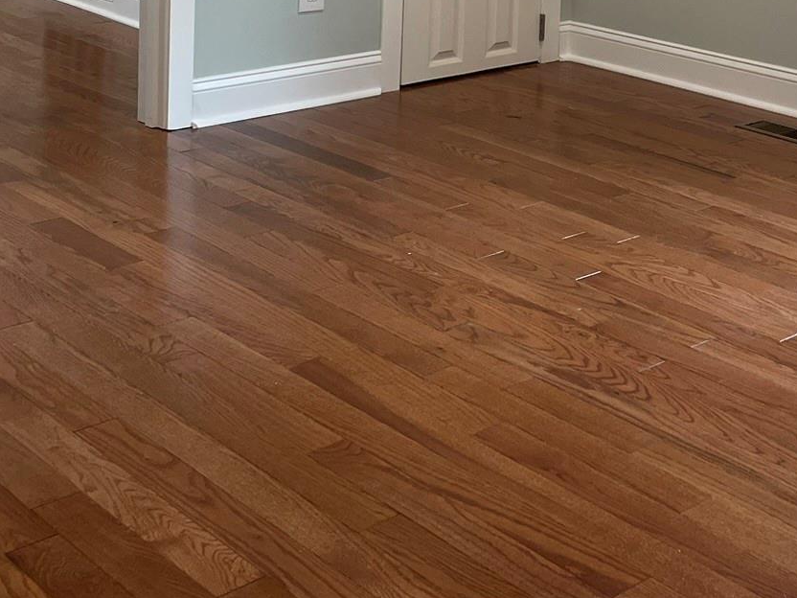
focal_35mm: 64
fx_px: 1474
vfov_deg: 21.4
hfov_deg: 29.6
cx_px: 626
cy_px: -104
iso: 100
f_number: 1.6
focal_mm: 4.2
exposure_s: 1/120
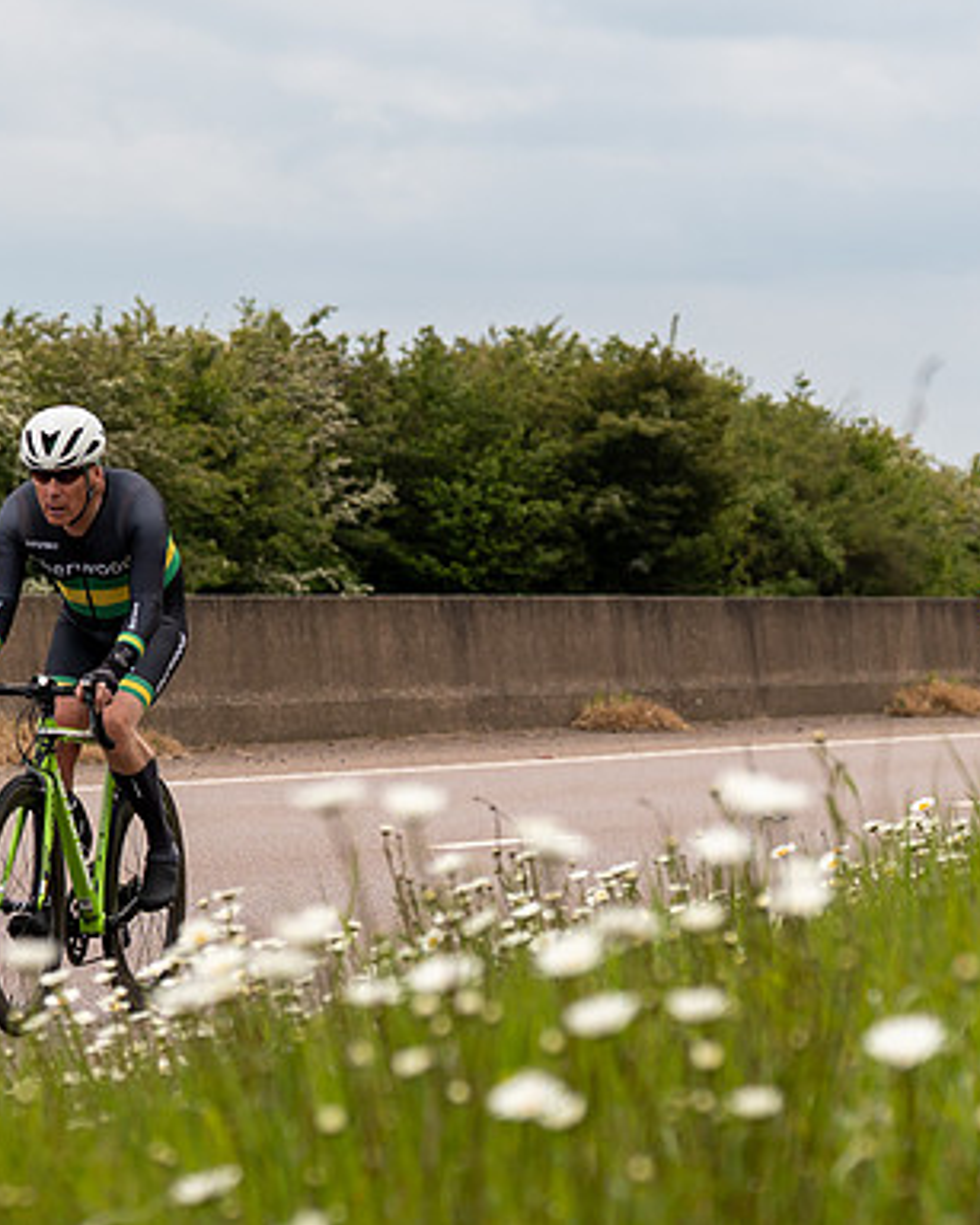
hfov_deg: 6.7
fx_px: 8342
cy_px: 562
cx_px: 85
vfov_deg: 8.4
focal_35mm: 230
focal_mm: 77
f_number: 4
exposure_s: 1/1000
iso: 125
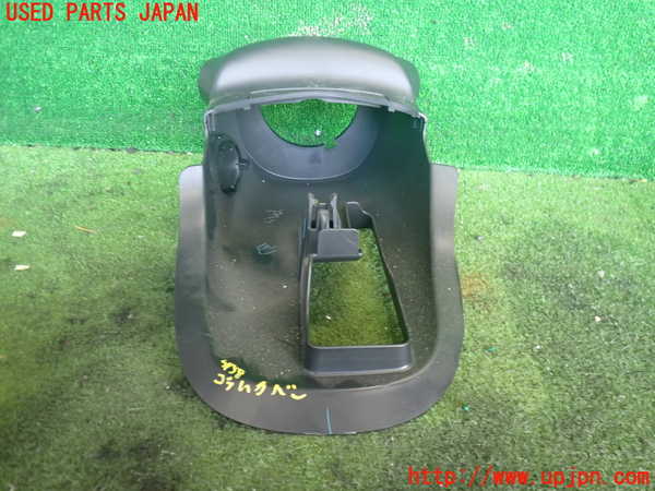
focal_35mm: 30
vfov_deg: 46.8
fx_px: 568
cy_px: 246
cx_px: 328
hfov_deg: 60.0
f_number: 2.3
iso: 250
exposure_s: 1/30
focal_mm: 5.4
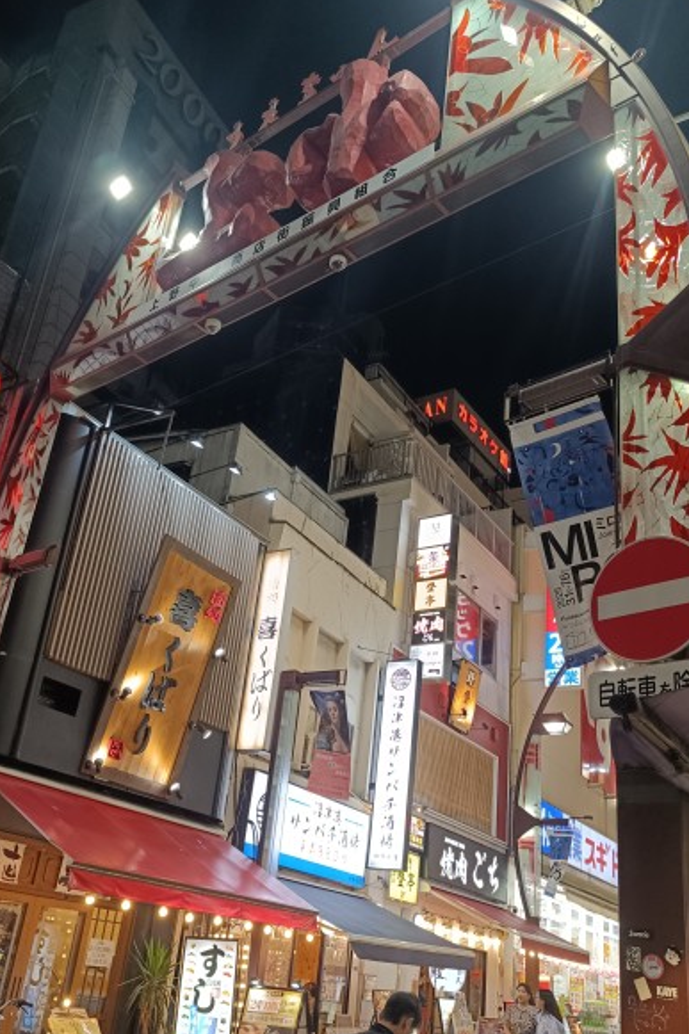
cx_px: 336
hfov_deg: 39.9
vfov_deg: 57.2
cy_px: 550
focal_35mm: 33
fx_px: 948
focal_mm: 6.14
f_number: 1.65
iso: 720
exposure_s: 1/100
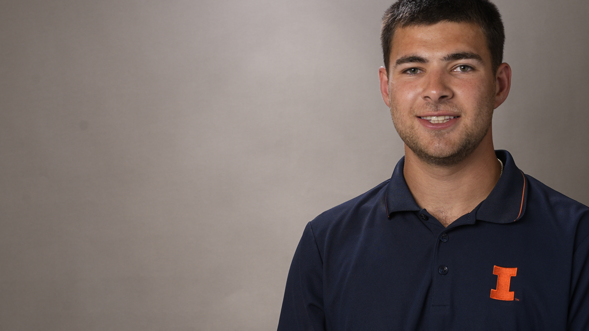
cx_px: 381
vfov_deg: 14.6
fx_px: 1296
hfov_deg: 25.5
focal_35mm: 83
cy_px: 169
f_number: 8
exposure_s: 1/125
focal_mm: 50
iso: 125
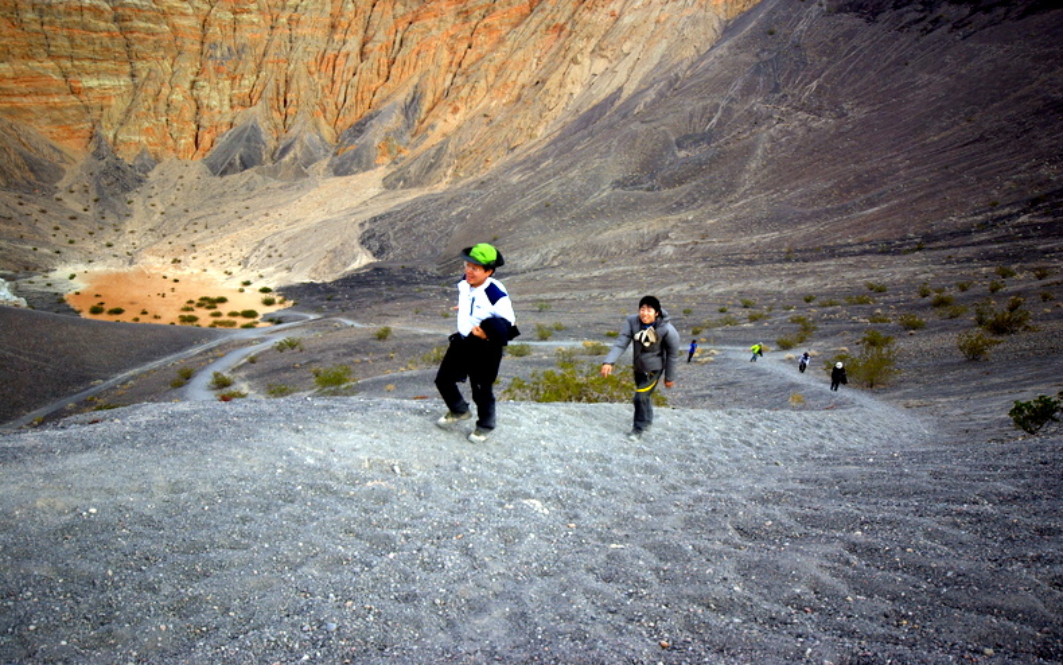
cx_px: 537
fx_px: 898
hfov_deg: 61.2
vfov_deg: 40.6
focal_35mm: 31
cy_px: 312
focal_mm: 20
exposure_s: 1/250
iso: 100
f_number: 6.7
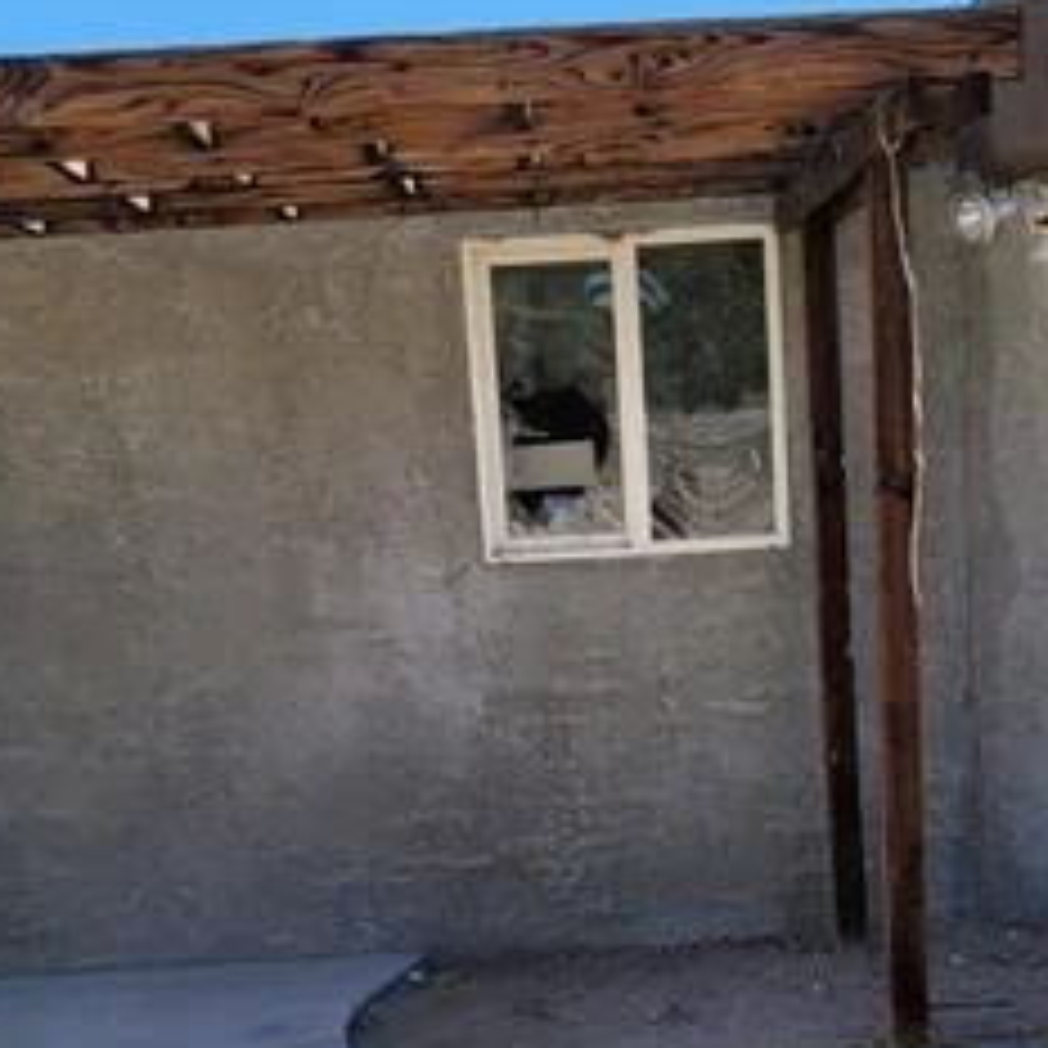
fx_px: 1952
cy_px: 864
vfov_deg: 29.3
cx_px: 625
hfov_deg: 30.0
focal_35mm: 57
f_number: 1.8
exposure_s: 1/652
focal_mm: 7
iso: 20
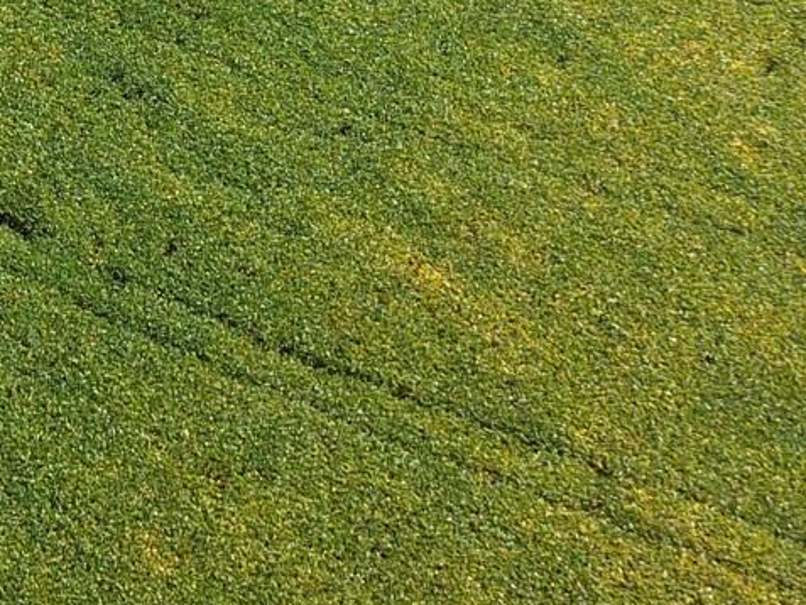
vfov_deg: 13.4
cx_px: -823
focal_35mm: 103
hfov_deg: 15.2
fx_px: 2399
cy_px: -357
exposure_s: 1/1600
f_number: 1.8
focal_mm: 8.67
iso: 100
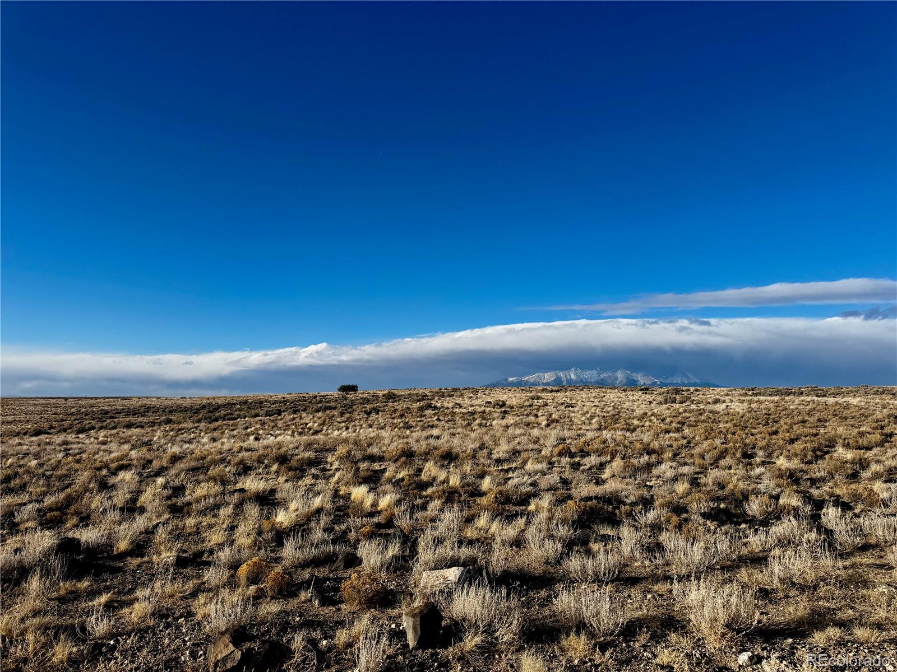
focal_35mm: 24
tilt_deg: +5.0
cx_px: 448
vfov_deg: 56.8
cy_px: 336
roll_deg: -2.0
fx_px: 622
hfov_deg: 71.6
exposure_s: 1/4608
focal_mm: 6.76
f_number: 1.78
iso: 80
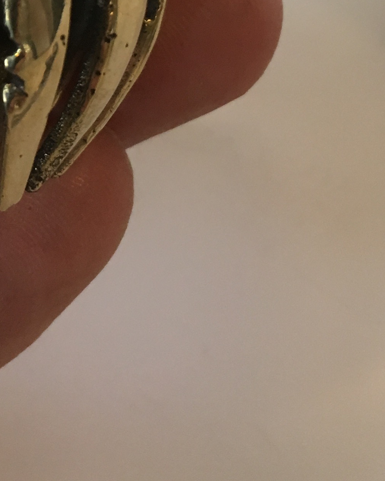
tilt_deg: -46.1
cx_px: -128
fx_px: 1296
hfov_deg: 16.0
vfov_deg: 19.7
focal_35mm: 91
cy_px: -109
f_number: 2.2
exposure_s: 1/33
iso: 100
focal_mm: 4.15
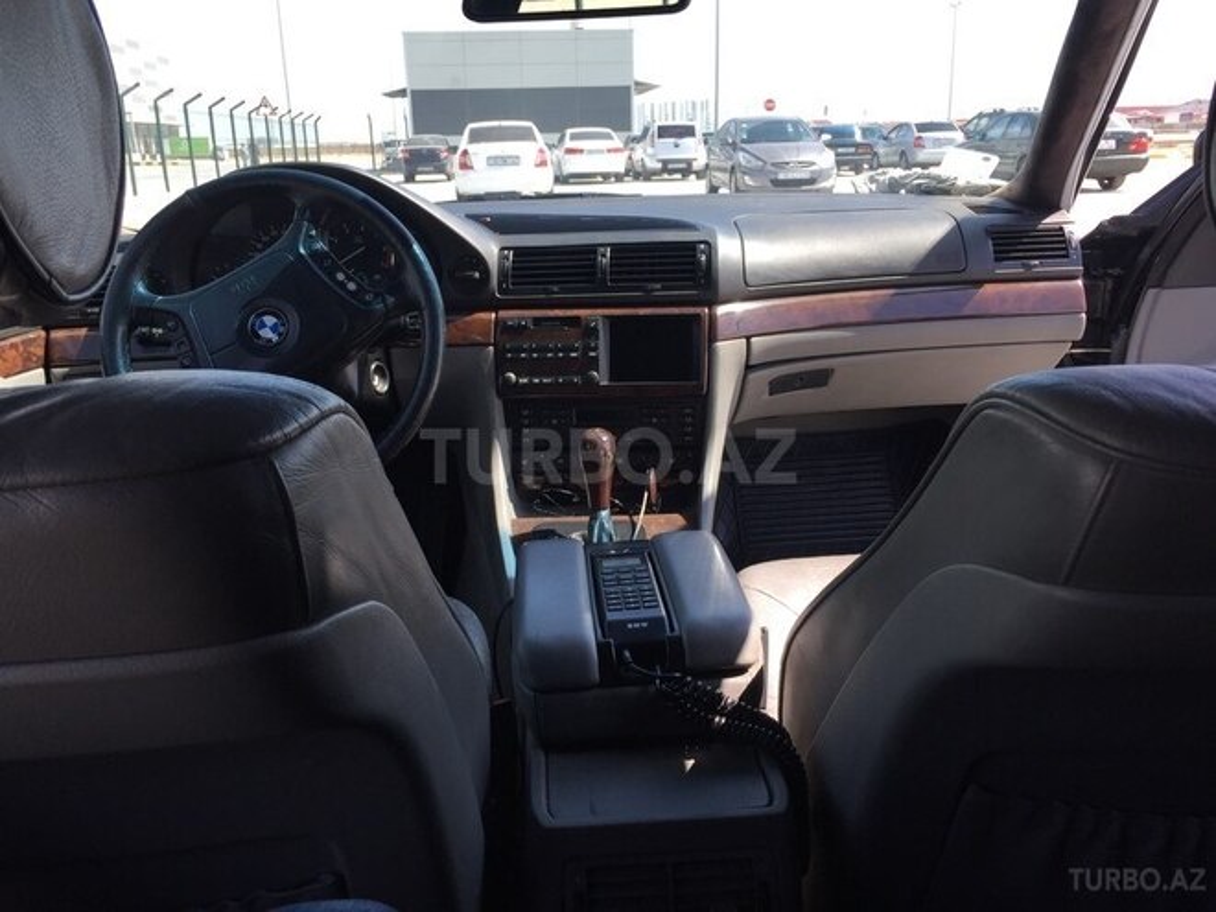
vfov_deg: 48.2
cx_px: 608
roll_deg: +0.7
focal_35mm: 29
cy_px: 456
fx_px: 1019
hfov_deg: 61.7
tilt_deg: -16.7
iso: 32
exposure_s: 1/482
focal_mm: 4.15
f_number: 2.2
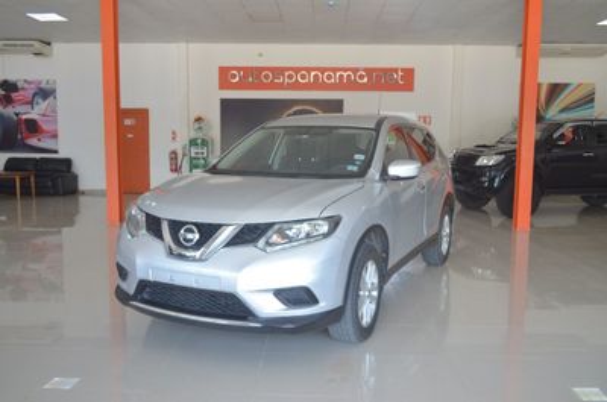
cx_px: 304
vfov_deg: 39.8
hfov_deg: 57.3
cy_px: 201
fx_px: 555
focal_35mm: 33
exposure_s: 1/160
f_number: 3.8
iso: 500
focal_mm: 22
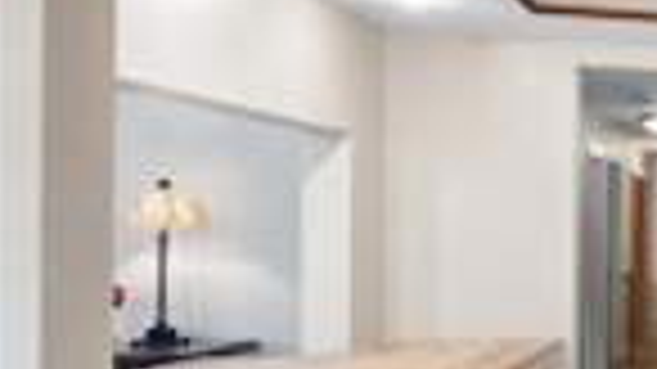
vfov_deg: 23.8
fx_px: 871
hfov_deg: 25.3
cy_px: 248
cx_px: 1076
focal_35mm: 50
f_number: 7.1
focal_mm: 7
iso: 200
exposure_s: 1/2
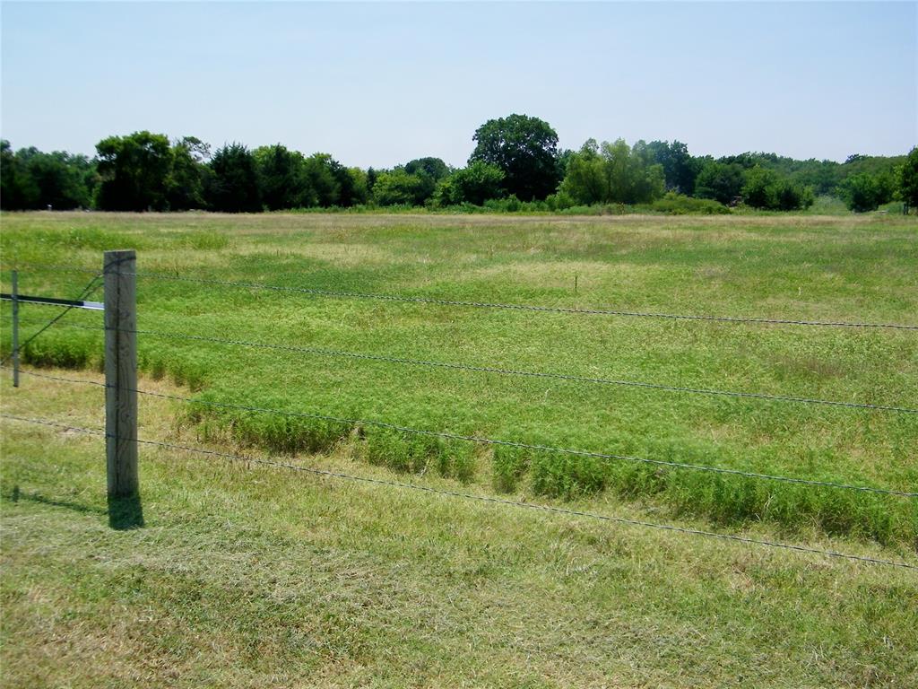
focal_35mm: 38
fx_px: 1008
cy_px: 344
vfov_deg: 37.7
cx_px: 459
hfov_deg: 49.0
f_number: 7.4
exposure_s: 1/320
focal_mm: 6.8
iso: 80
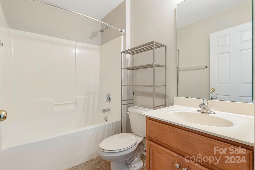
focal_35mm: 16
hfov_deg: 95.0
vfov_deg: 72.0
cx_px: 128
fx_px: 117
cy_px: 85
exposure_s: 1/20
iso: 800
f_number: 6.3
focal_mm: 11
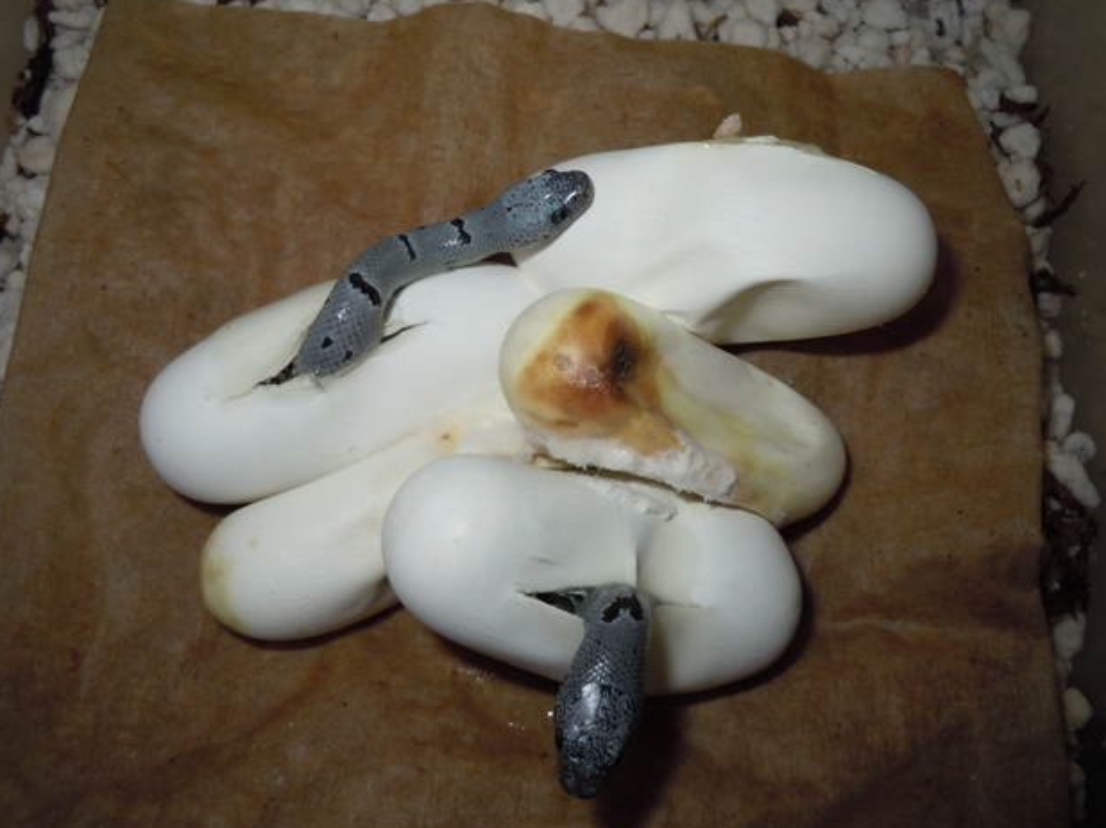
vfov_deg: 48.2
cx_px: 539
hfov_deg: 61.7
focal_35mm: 29
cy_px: 422
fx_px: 926
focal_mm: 5
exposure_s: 1/25
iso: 100
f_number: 3.7
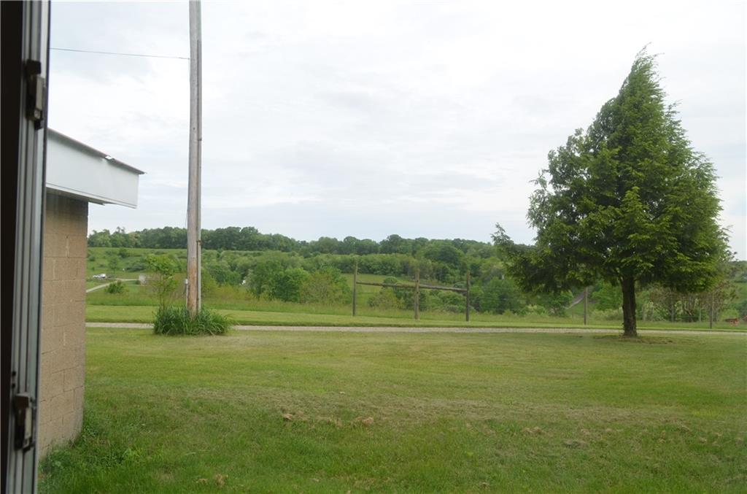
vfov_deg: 39.8
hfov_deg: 57.3
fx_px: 683
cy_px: 247
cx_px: 374
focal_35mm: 33
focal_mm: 22
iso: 200
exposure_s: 1/250
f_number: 8
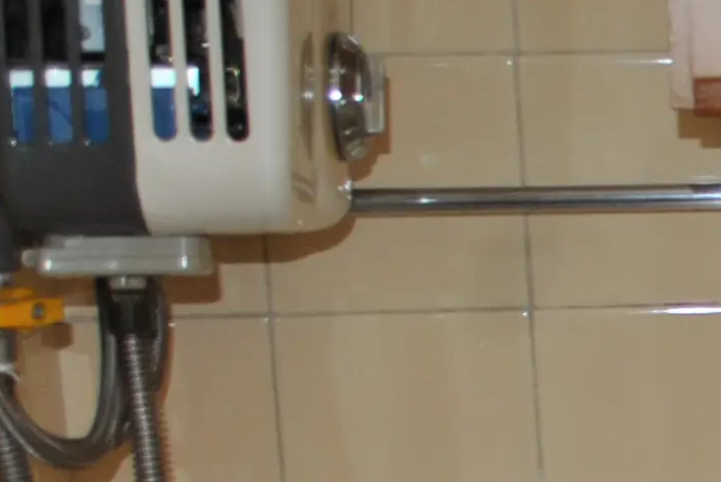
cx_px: 1509
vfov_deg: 9.1
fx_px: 2927
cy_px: 768
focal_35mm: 146
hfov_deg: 12.2
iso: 200
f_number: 3.5
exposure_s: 1/60
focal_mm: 18
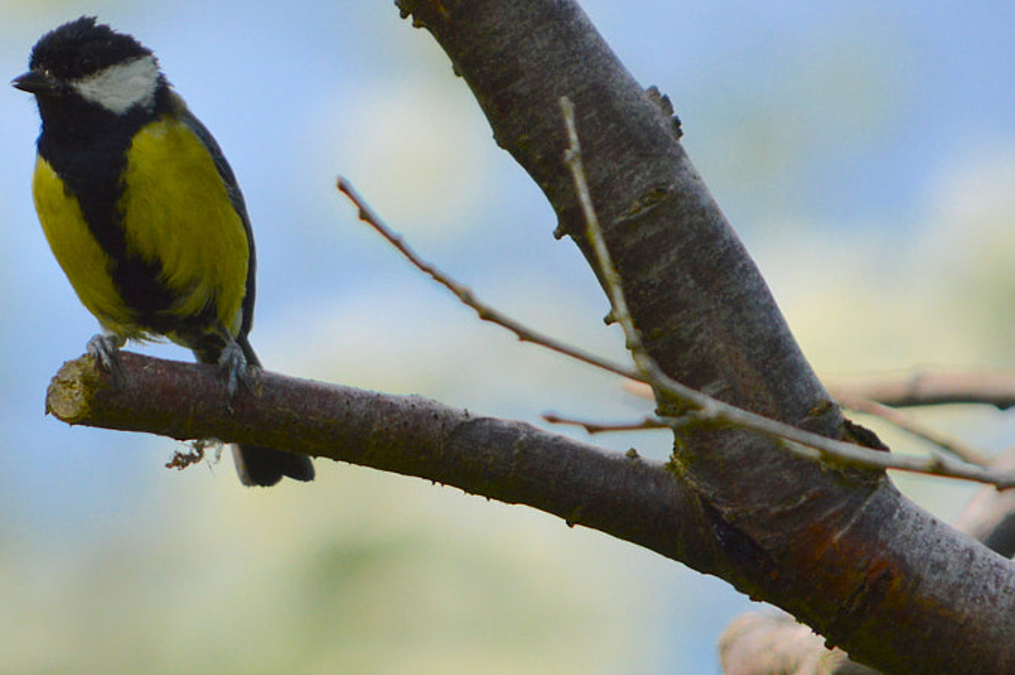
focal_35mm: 1062
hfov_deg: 1.9
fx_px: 29920
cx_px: 133
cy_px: 263
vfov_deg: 1.3
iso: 400
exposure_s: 1/2000
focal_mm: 300
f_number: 7.1
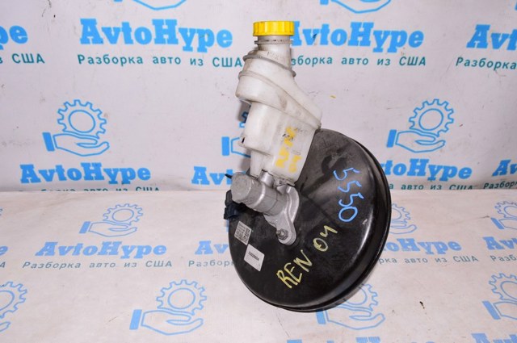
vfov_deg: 47.8
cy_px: 172
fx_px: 387
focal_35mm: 27
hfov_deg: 67.4
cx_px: 258
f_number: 8
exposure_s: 1/200
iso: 1600
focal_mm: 18
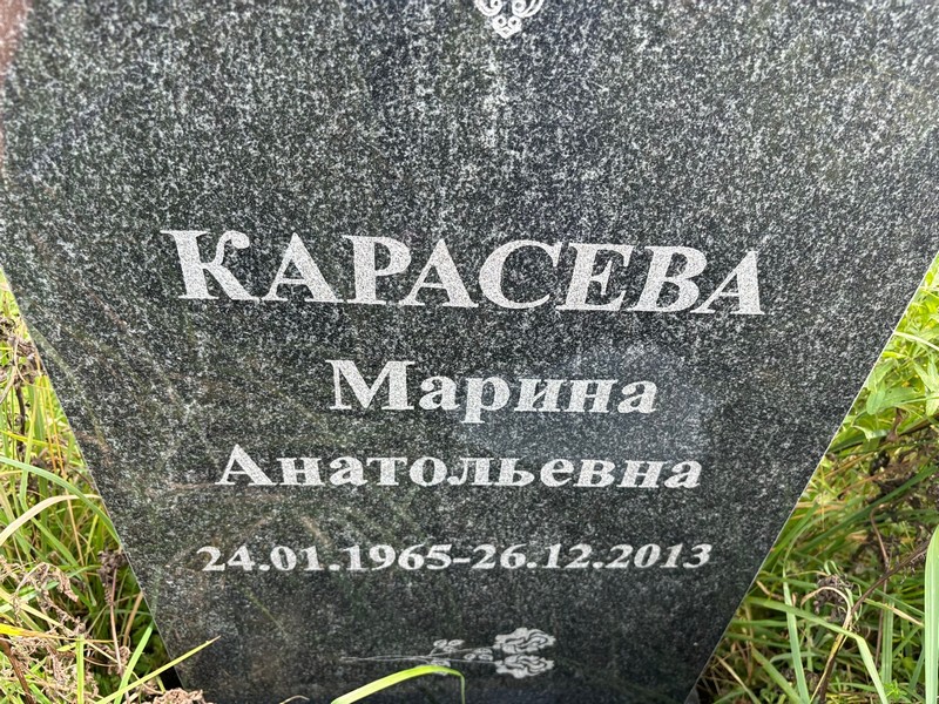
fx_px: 705
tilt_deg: -41.8
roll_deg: -6.3
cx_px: 470
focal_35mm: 26
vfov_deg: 53.1
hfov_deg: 67.3
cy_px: 352
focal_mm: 5.96
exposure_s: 1/172
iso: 50
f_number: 1.6
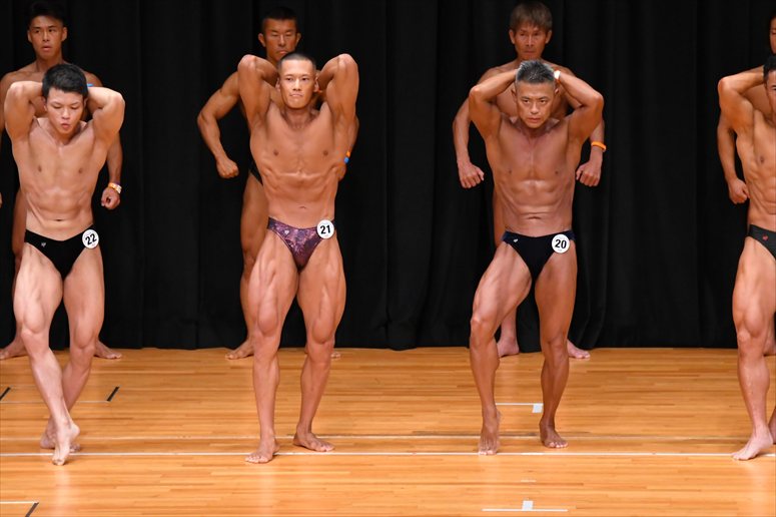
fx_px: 5494
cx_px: 388
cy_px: 258
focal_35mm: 255
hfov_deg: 8.1
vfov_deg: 5.4
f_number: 5.6
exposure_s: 1/400
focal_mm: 170
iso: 4000
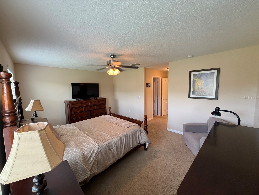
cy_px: 98
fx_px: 105
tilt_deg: -5.4
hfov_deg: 102.1
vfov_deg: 85.7
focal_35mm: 14
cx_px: 130
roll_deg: +1.5
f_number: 2.2
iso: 200
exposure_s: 1/60
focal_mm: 2.22
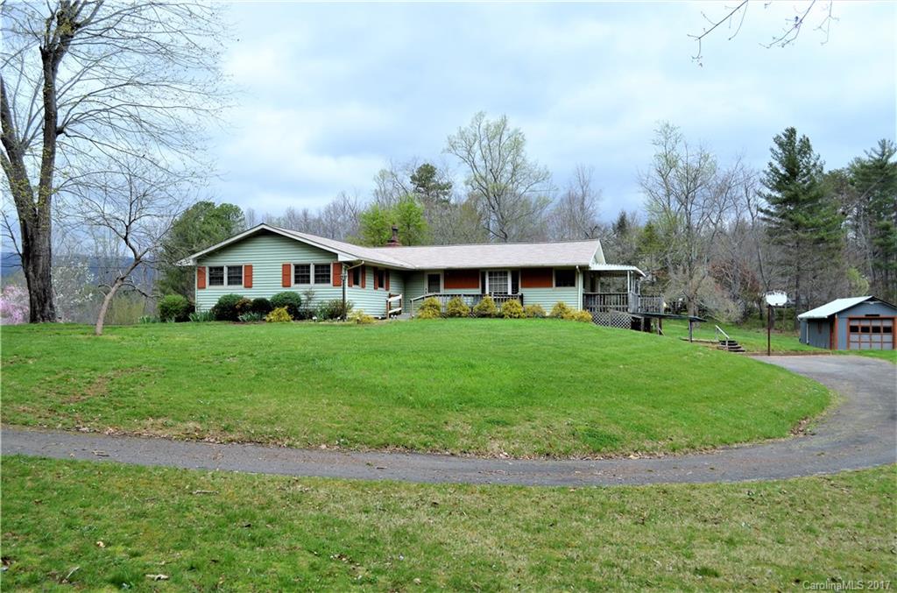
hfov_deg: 57.3
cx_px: 448
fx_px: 820
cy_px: 296
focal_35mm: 33
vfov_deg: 39.8
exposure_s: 1/160
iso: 200
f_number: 6.3
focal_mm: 22
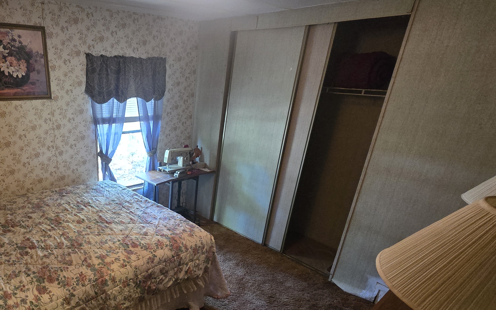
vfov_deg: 55.9
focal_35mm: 21
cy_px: 210
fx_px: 284
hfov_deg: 77.9
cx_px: 142
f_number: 2.2
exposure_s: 1/60
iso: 1000
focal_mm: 2.2
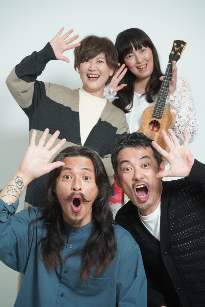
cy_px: 154
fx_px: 598
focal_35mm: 70
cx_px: 102
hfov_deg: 19.5
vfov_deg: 28.8
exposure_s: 1/125
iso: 1000
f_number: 10
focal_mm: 70
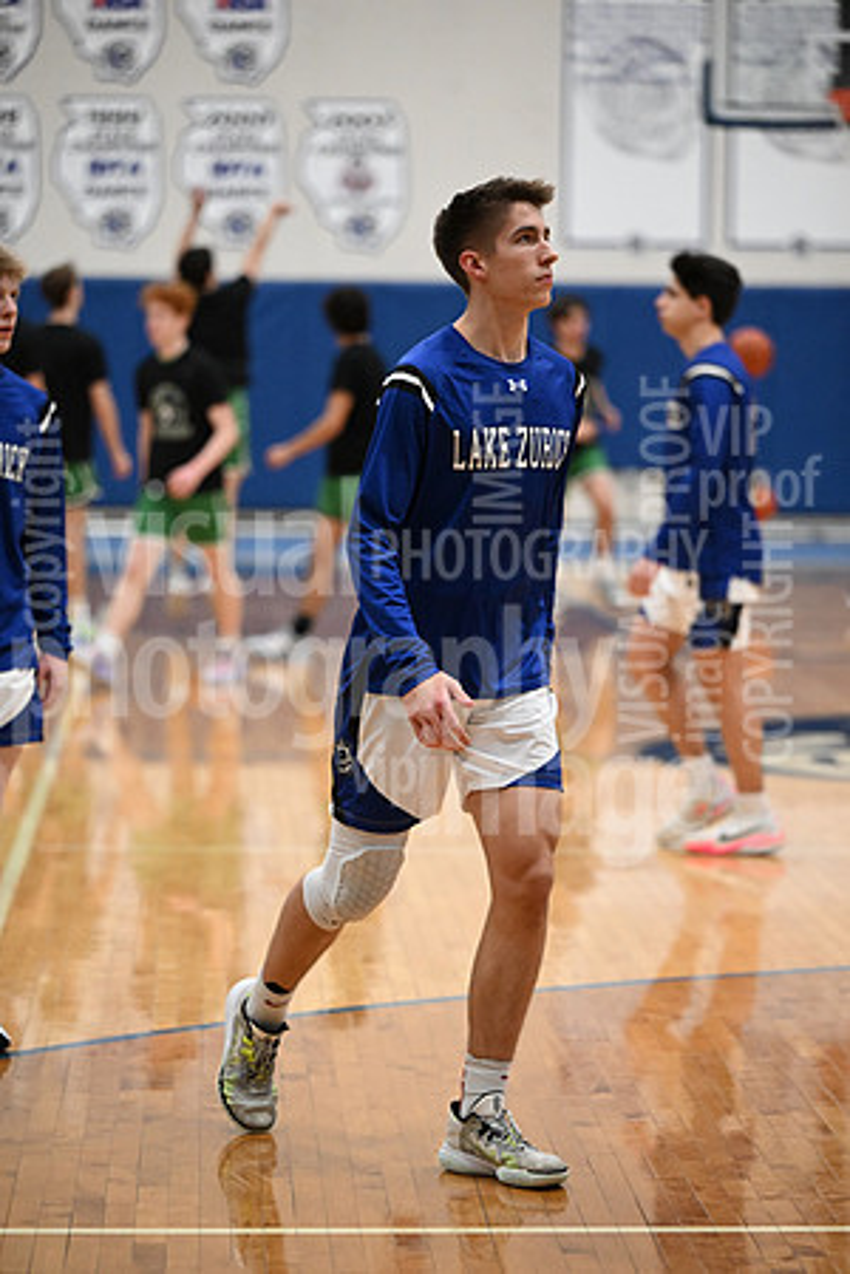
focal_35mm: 130
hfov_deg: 10.5
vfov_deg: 15.8
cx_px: 425
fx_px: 4604
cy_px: 637
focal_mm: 130
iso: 6400
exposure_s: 1/800
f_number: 2.8
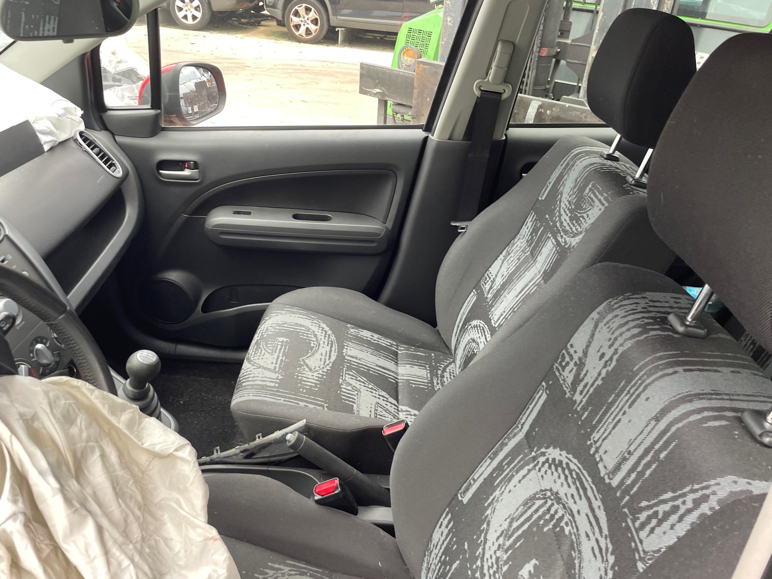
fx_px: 580
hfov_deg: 67.3
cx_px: 386
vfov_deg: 53.1
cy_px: 290
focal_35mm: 26
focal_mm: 4.2
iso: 160
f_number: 1.6
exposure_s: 1/60
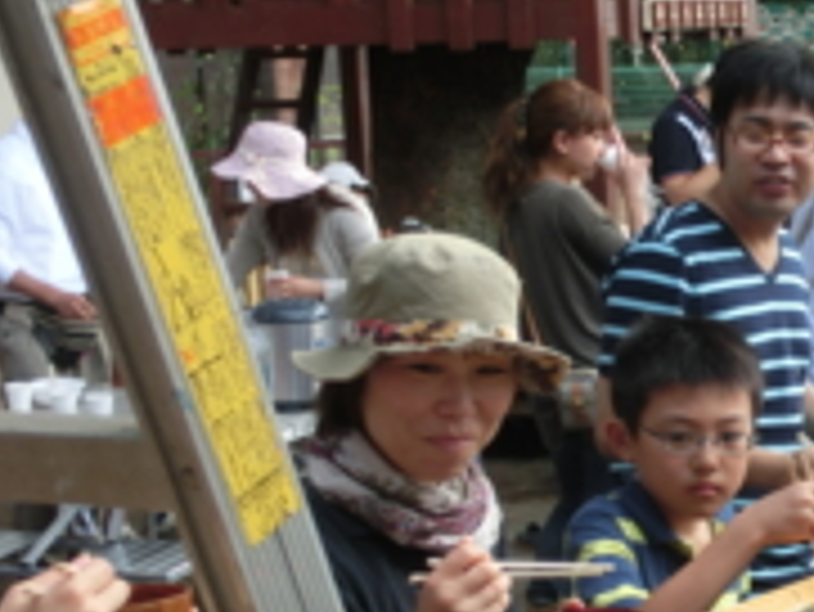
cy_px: 315
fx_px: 1977
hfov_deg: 22.1
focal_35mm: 84
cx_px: 886
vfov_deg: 17.6
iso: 160
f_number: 3.9
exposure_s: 1/250
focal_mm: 6.67
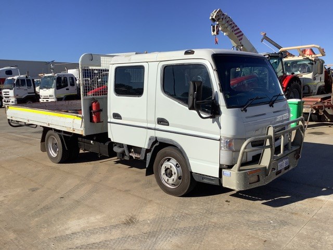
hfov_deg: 58.4
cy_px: 125
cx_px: 166
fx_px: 298
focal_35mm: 31
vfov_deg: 45.4
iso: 25
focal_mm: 3.3
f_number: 2.4
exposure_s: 1/2551
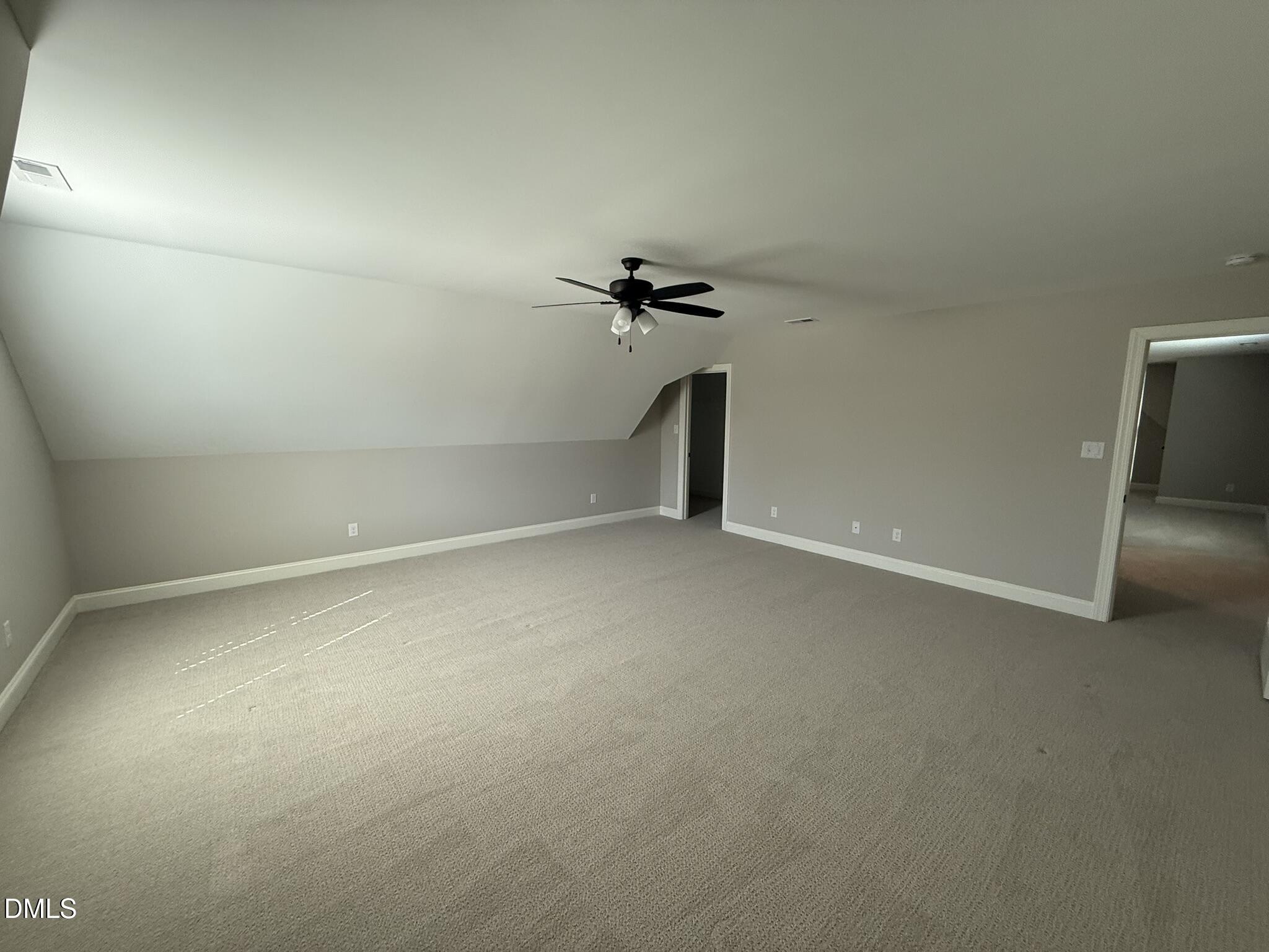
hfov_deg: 102.1
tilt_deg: -5.6
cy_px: 476
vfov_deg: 85.7
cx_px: 634
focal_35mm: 14
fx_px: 513
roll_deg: -0.4
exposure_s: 1/99
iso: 125
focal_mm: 2.22
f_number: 2.2
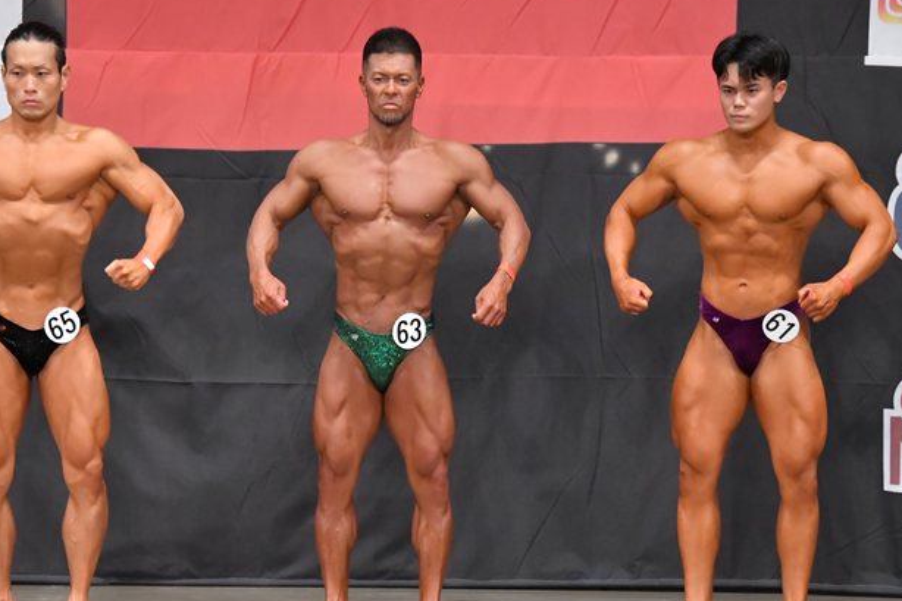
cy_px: 357
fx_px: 6387
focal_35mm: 255
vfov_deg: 5.4
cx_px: 424
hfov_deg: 8.1
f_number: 5.6
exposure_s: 1/400
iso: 6400
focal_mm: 135
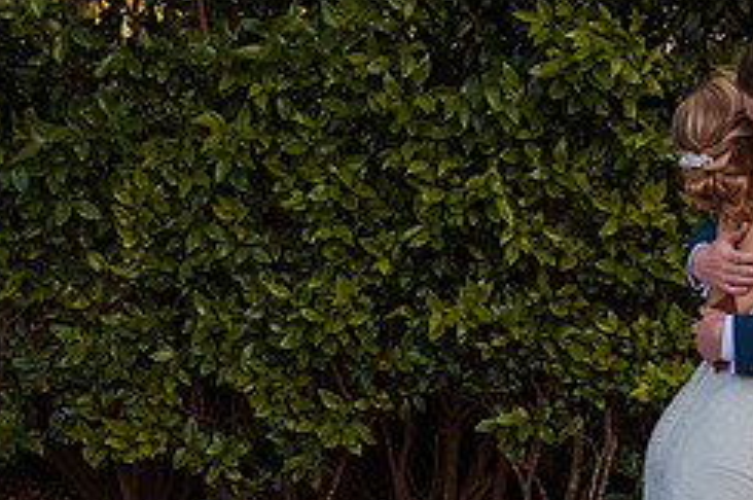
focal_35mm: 88
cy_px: 357
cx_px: 585
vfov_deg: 15.4
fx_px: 1838
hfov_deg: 22.9
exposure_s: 1/640
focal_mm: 28
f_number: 2.8
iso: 500
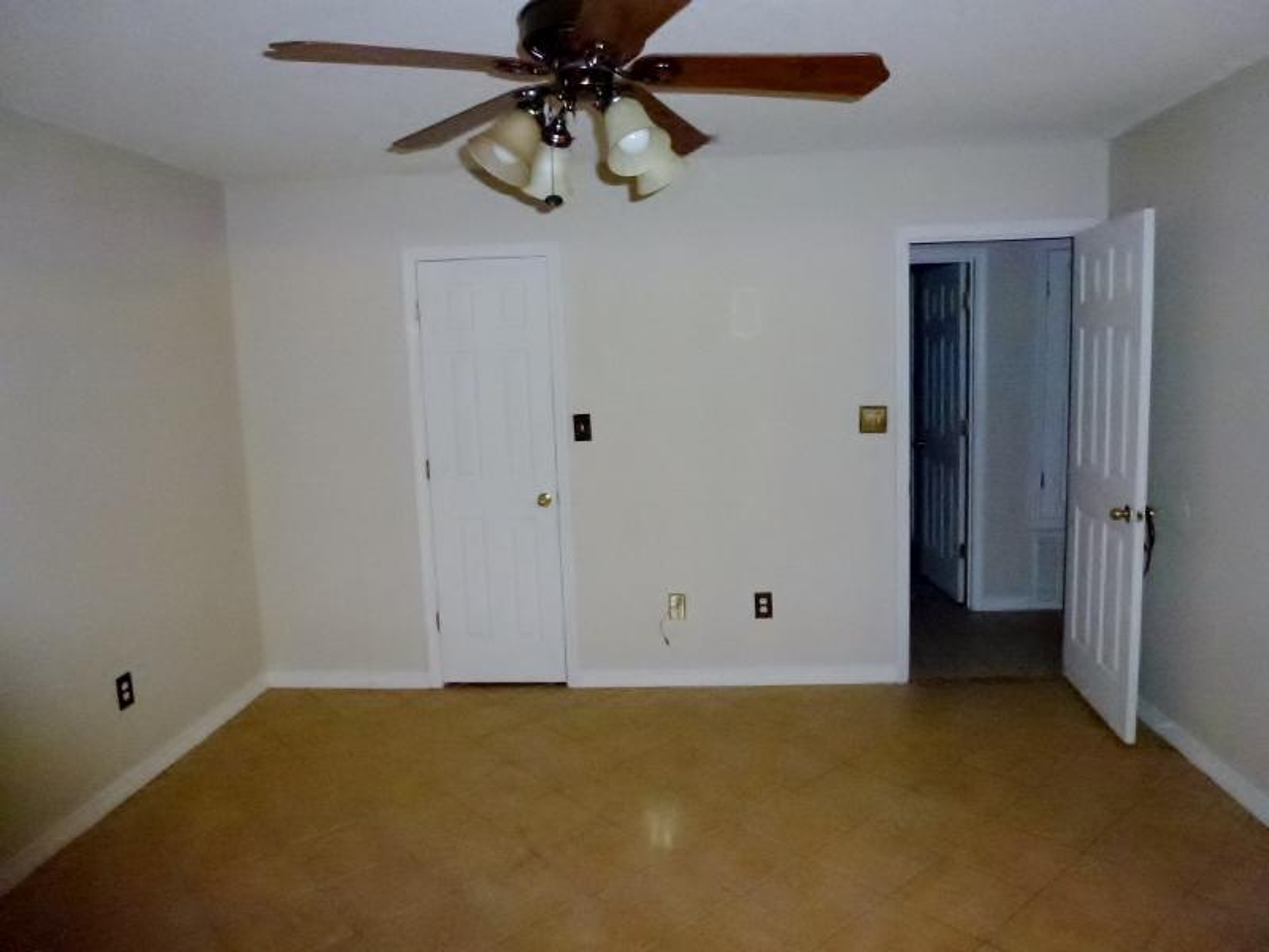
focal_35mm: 24
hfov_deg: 71.6
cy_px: 476
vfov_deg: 56.8
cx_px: 634
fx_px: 880
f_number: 3.3
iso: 800
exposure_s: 1/60
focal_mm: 4.3
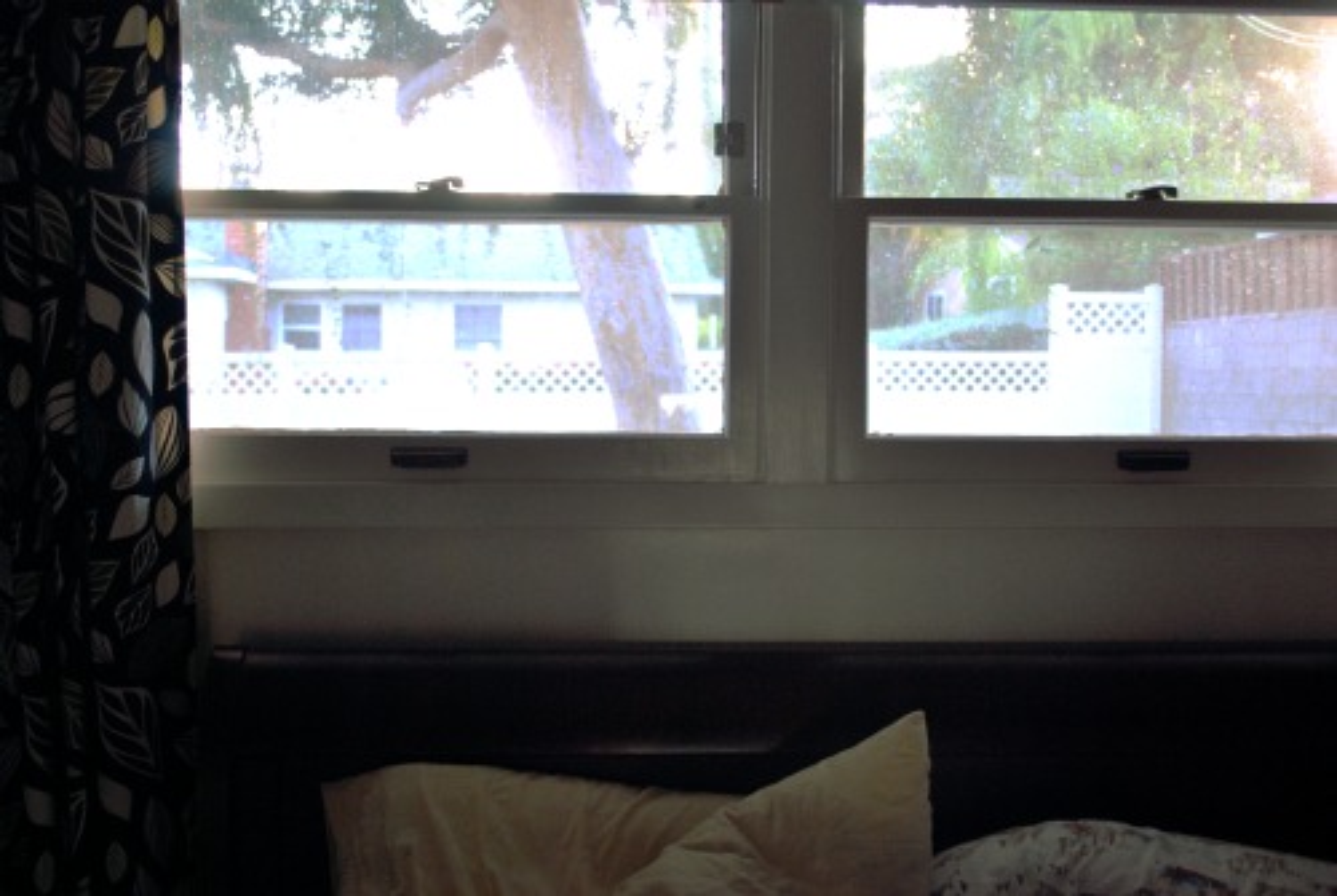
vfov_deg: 30.9
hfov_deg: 44.9
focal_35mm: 44
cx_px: 668
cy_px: 448
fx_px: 1618
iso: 560
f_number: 4.8
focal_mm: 29
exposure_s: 1/30
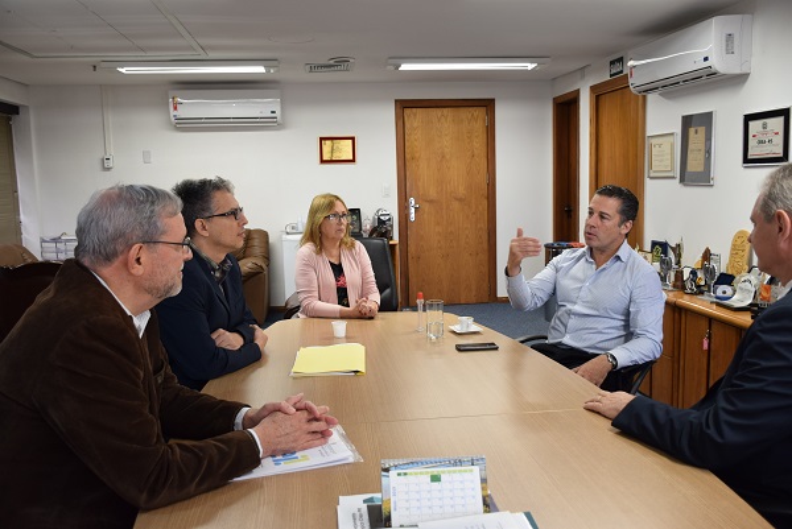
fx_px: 660
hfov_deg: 61.9
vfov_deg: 43.7
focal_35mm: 30
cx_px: 396
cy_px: 264
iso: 720
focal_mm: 20
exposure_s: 1/60
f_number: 4
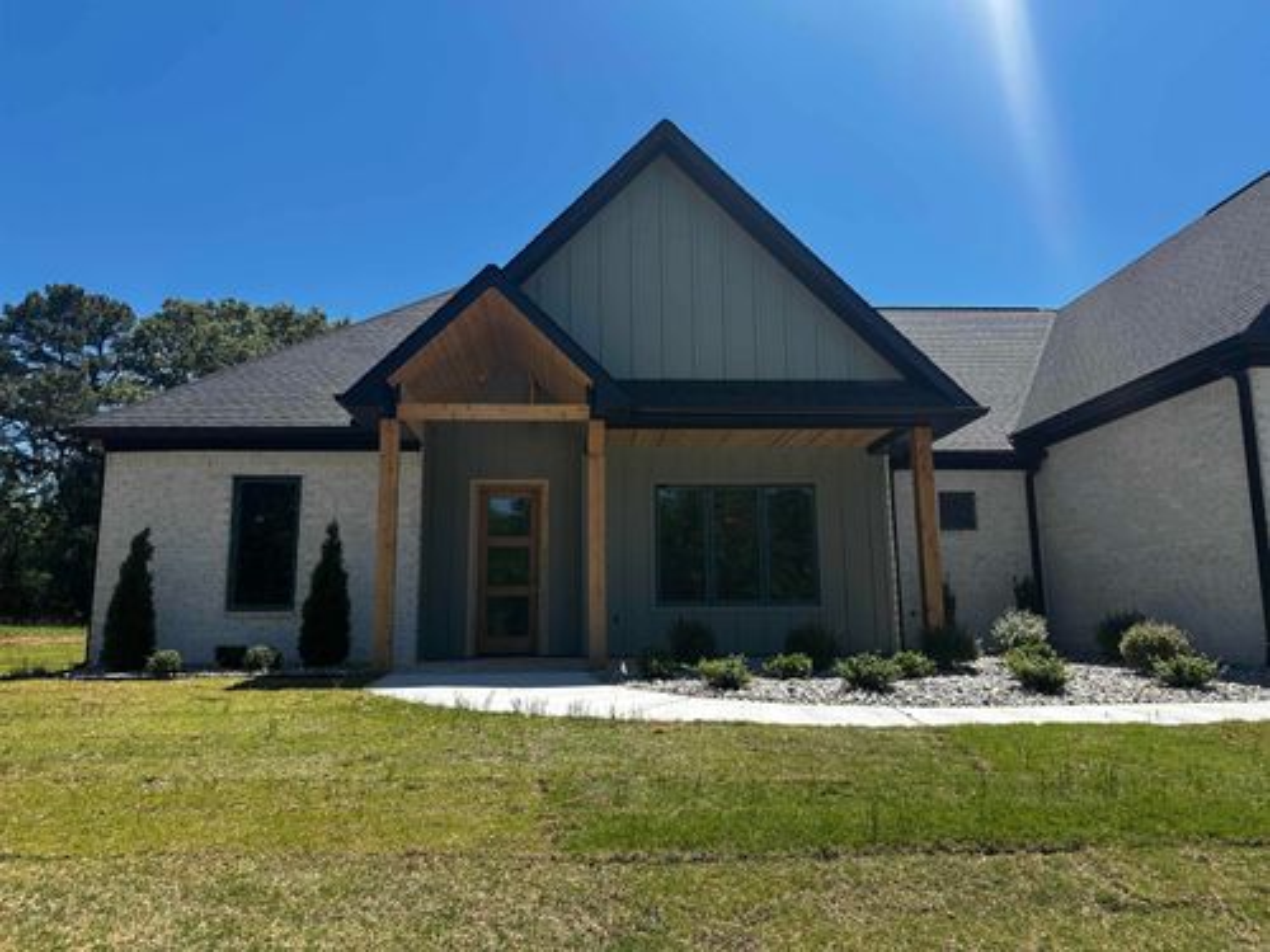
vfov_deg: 56.8
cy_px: 476
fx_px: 881
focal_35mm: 24
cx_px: 635
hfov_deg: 71.6
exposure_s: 1/3155
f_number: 1.78
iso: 80
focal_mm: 6.86
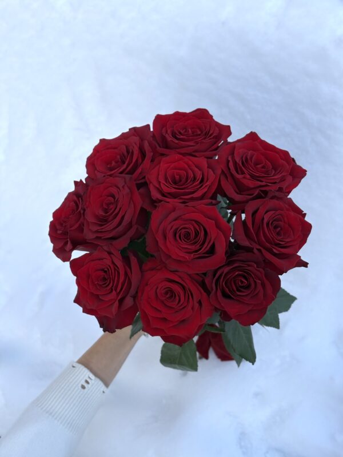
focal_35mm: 52
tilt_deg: -57.6
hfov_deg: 28.0
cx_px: 172
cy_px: 228
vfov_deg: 36.8
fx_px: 687
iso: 40
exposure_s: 1/687
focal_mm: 5.96
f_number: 1.6
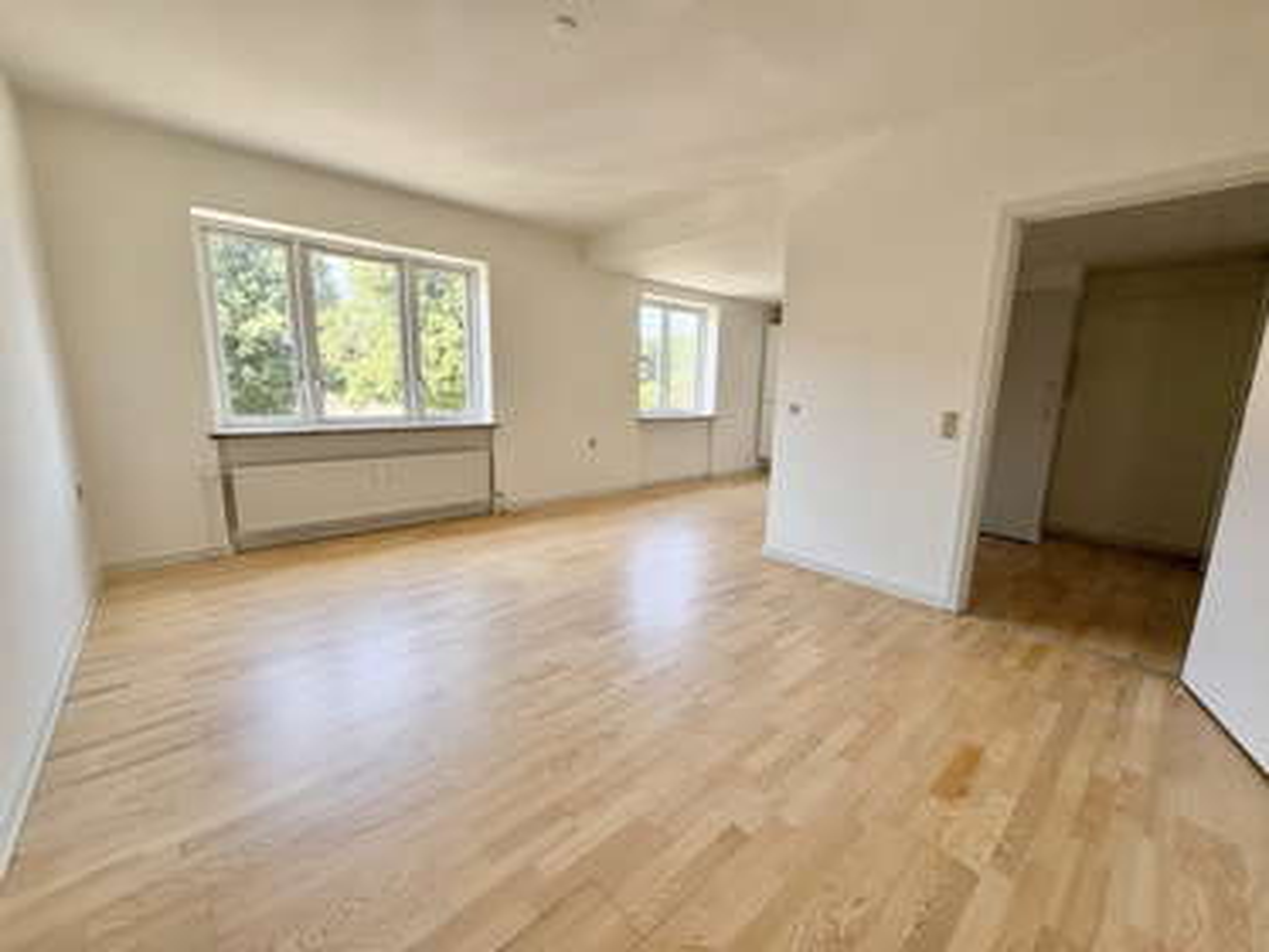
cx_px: 634
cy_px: 476
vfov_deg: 85.7
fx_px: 513
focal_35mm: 14
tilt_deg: -10.3
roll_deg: -1.1
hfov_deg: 102.0
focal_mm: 2.22
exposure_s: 1/136
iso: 64
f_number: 2.2
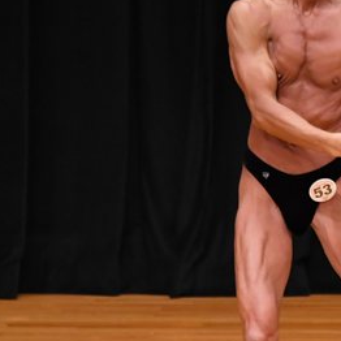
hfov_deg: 2.3
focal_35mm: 755
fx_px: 8415
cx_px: 408
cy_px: 206
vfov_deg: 2.3
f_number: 5.6
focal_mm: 200
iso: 3200
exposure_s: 1/400
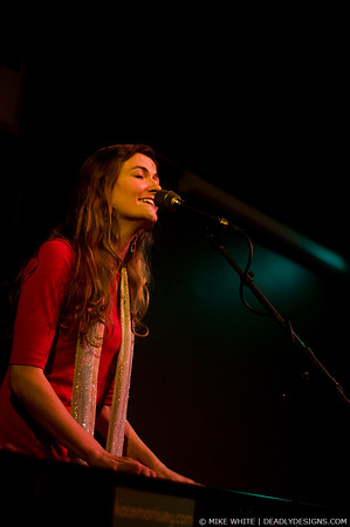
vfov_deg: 27.0
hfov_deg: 18.1
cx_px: 175
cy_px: 264
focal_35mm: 75
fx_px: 1096
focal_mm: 50
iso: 800
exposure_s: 1/100
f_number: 1.8
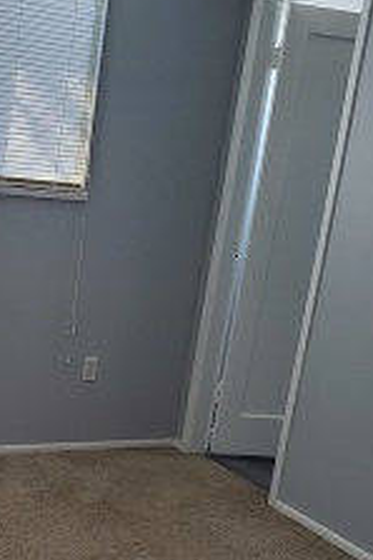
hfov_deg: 22.8
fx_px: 903
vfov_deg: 34.1
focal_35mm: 58
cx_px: 40
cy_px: 380
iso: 200
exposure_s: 1/120
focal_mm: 4.3
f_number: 2.4
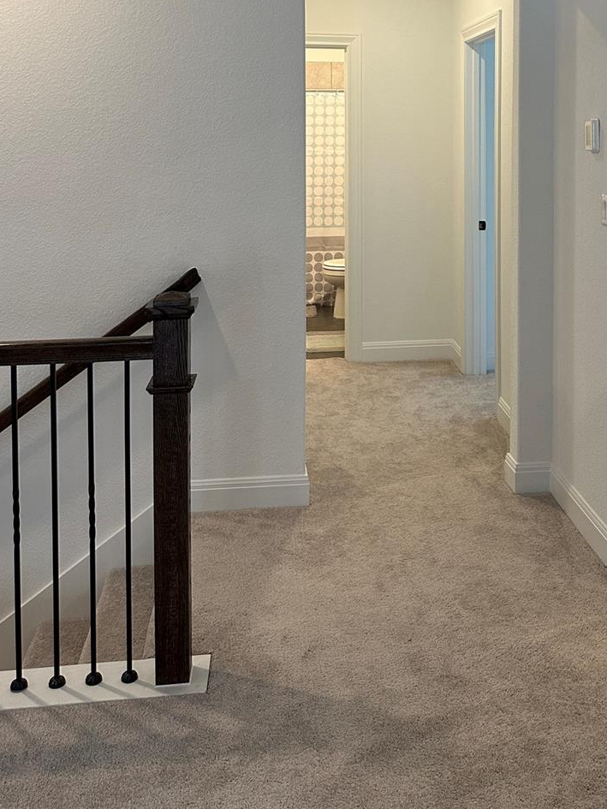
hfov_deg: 36.3
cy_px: 155
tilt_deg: -1.0
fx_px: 912
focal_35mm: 39
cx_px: 427
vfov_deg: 45.3
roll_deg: +0.1
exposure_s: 1/120
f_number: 1.78
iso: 200
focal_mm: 6.86
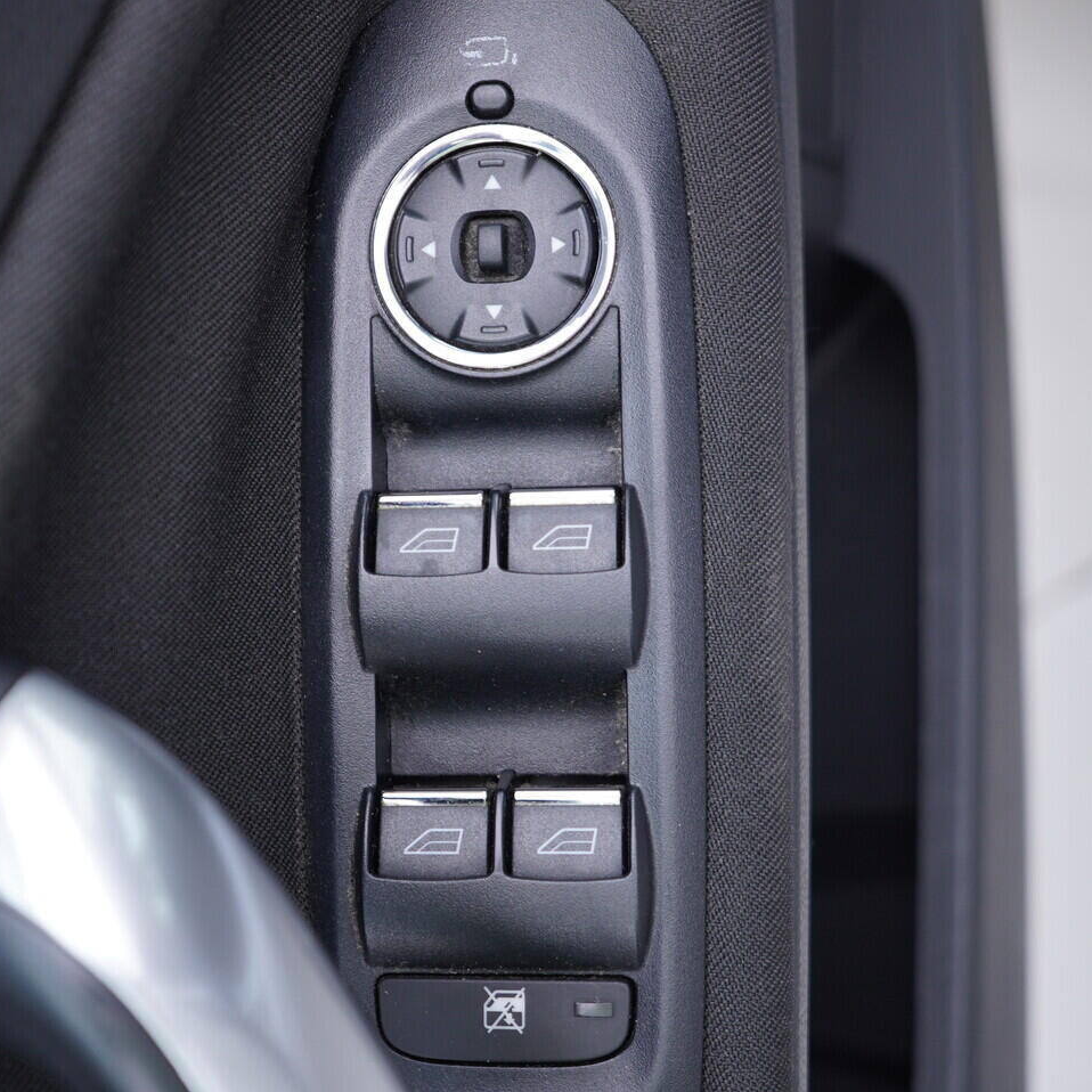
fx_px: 1642
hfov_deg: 36.7
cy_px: 546
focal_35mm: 46
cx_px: 484
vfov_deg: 36.8
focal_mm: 24
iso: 160
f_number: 2.8
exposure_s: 1/40
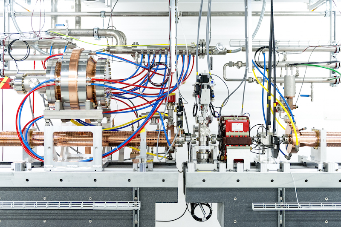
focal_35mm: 36
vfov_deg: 36.9
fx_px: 341
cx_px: 170
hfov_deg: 53.1
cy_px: 114
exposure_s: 1/80
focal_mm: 36
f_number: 2.8
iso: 500
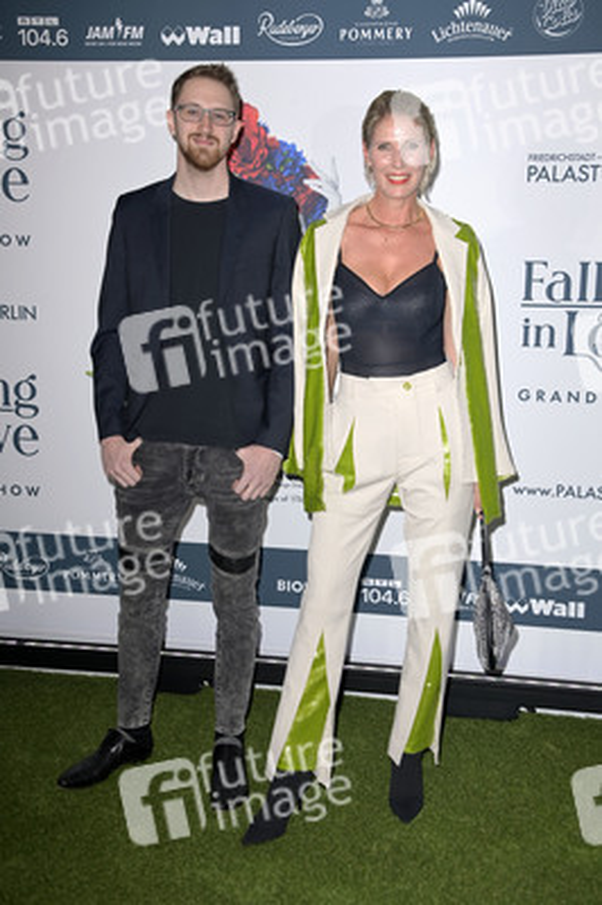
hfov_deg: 30.5
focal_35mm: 44
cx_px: 301
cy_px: 452
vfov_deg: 44.5
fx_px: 1105
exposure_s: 1/250
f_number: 5.6
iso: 640
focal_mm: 44
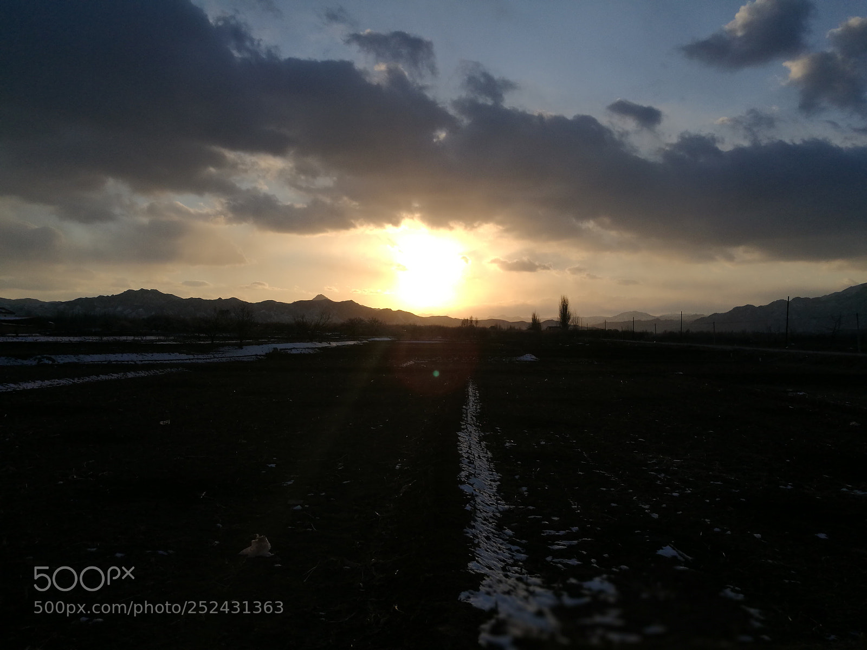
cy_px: 325
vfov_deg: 51.4
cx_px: 434
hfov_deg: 65.3
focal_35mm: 27
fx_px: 676
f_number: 4
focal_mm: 4.5
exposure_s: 1/1792
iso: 50
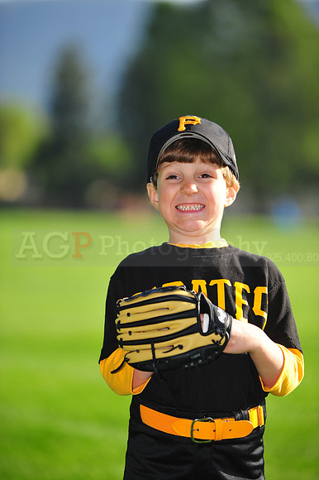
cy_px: 240
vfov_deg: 10.3
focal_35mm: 200
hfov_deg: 6.9
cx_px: 160
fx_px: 2661
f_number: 4
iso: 200
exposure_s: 1/1000
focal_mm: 200
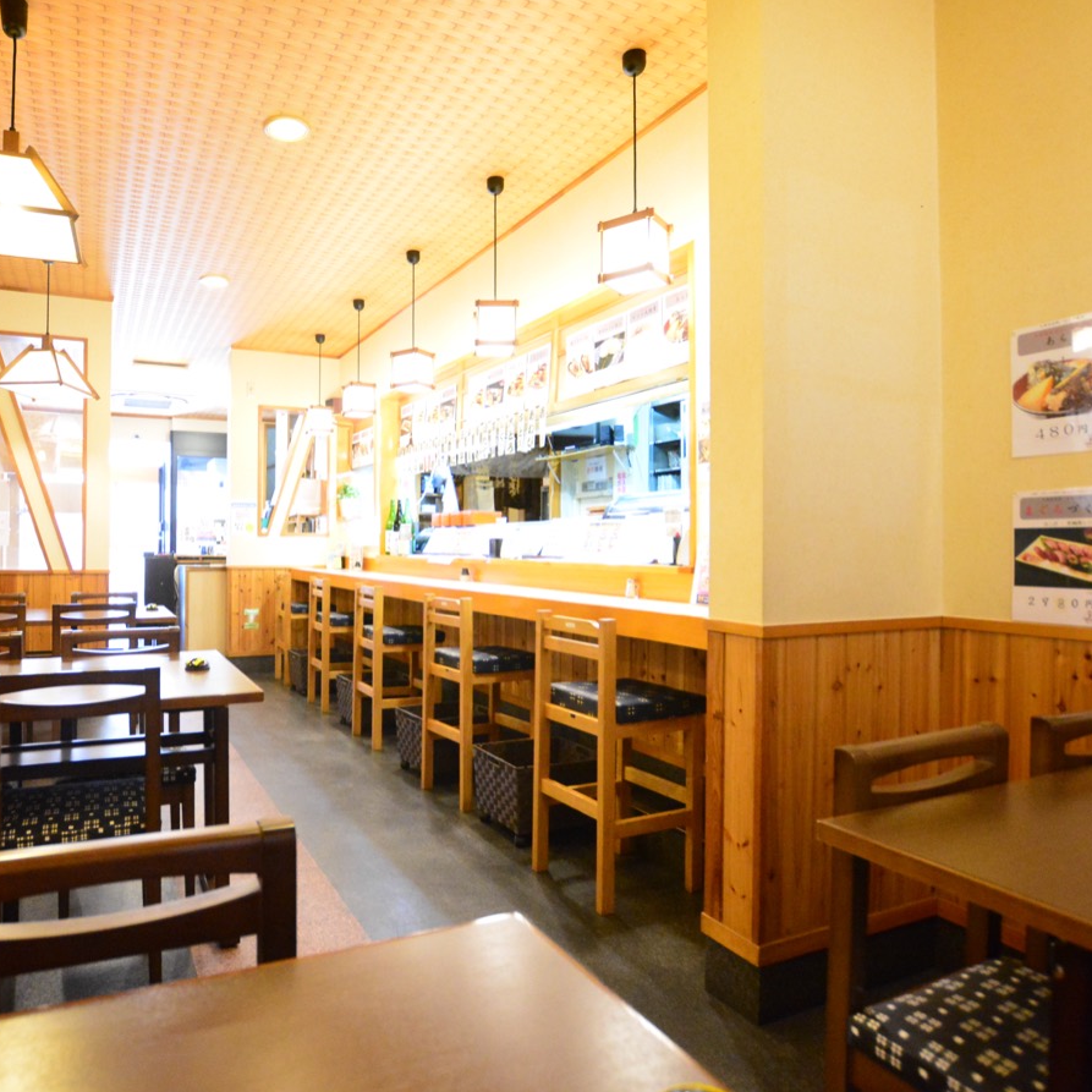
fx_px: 714
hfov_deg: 73.1
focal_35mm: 20
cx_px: 388
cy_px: 529
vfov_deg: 74.8
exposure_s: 1/60
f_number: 4
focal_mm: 10
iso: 5000
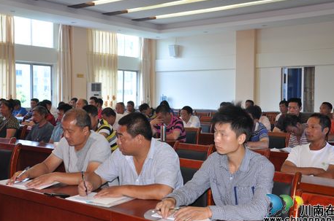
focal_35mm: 46
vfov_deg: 29.1
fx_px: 426
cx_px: 175
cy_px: 105
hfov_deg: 42.8
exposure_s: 1/125
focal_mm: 28
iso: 720
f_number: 4
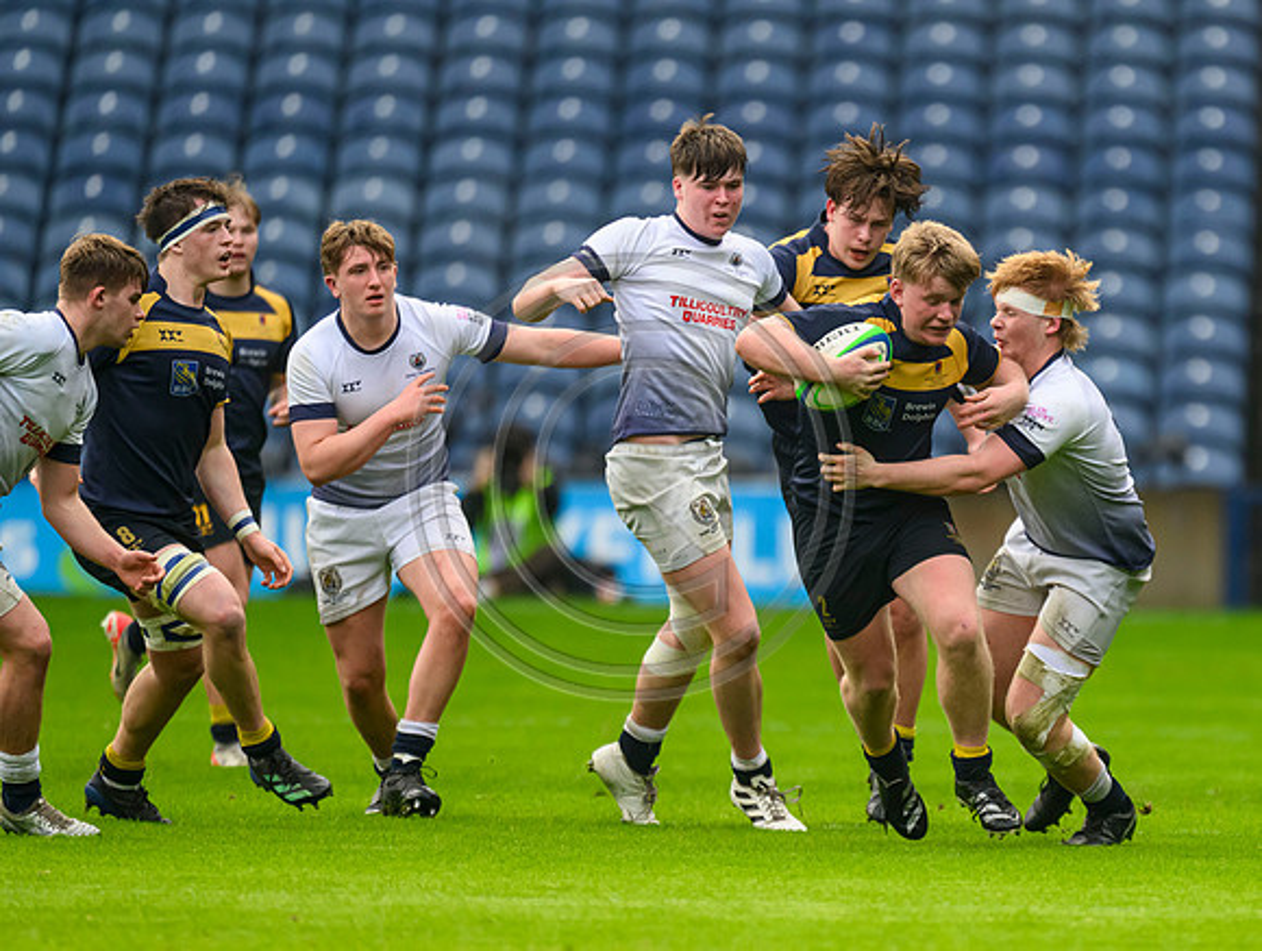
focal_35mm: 824
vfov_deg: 1.8
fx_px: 30080
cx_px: 967
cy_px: 531
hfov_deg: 2.4
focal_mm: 560
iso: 2000
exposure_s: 1/1600
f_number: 4
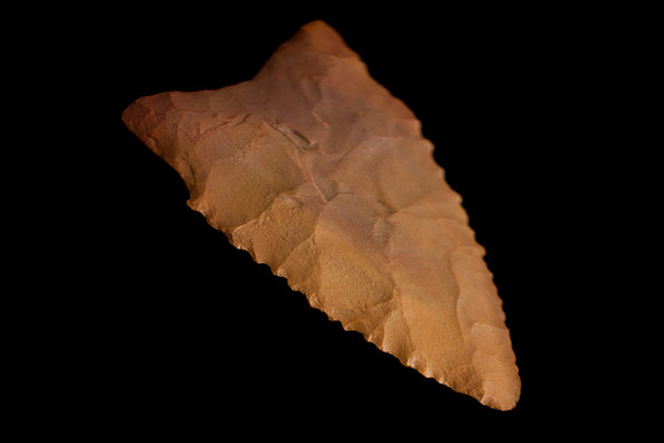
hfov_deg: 23.9
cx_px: 332
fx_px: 1568
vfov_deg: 16.1
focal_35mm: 85
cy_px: 222
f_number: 11
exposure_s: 1/60
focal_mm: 85
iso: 125
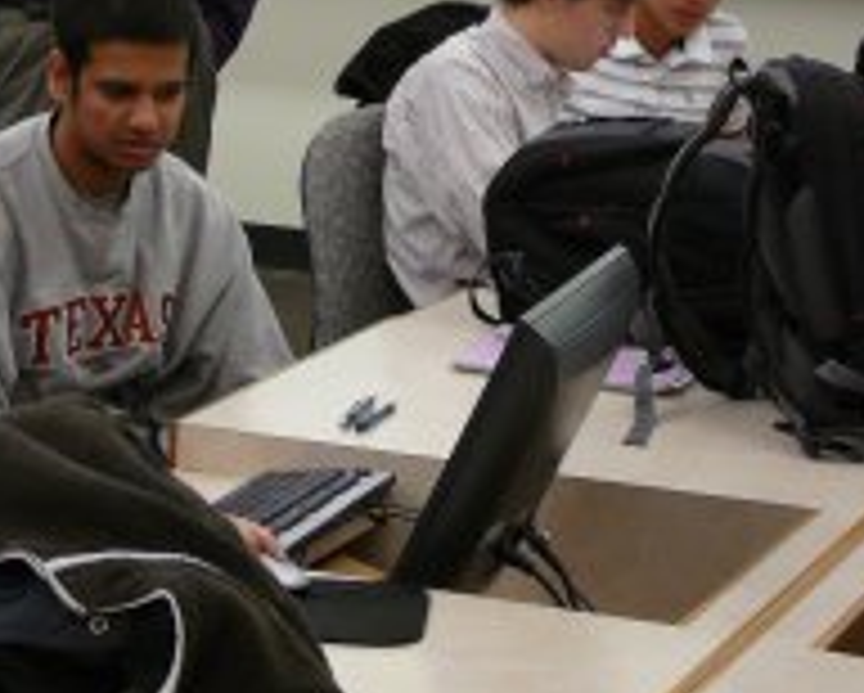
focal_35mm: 132
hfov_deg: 14.5
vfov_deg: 11.6
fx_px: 3379
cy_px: 50
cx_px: 130
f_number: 3.6
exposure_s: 1/30
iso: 160
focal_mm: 9.7
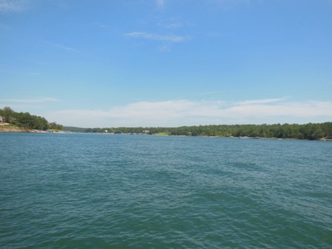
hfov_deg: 69.4
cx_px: 166
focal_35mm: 25
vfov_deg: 54.9
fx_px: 240
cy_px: 124
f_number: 3.5
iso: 125
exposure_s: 1/1250
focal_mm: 4.5
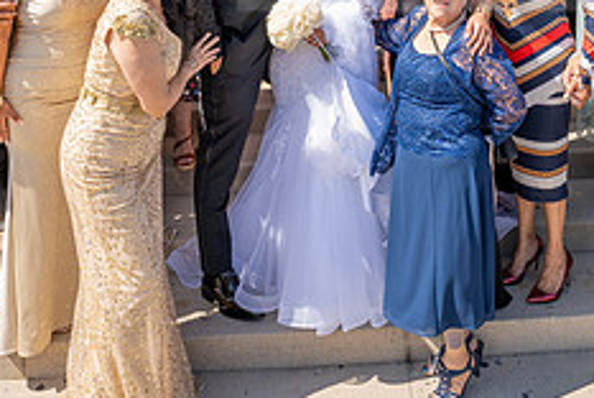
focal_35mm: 42
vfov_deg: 26.3
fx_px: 694
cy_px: -142
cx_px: 383
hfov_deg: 45.8
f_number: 5.6
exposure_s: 1/500
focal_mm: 14
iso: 160
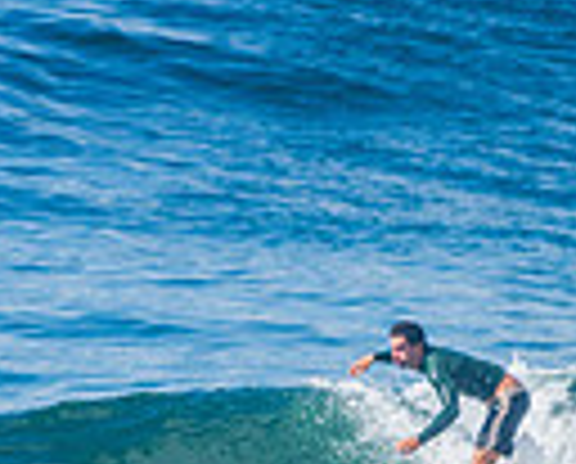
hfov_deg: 0.9
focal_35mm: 2122
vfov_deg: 0.7
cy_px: 507
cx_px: 382
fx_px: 36257
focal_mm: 500
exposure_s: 1/2000
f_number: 5.6
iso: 200
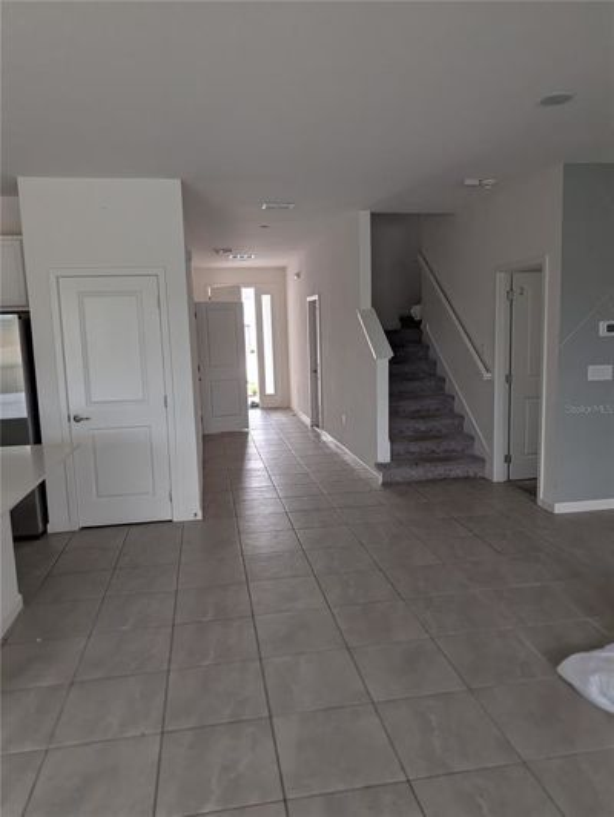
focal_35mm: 24
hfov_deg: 56.9
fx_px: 567
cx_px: 307
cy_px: 408
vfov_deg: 71.5
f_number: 1.68
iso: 293
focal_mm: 6.9
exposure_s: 1/999
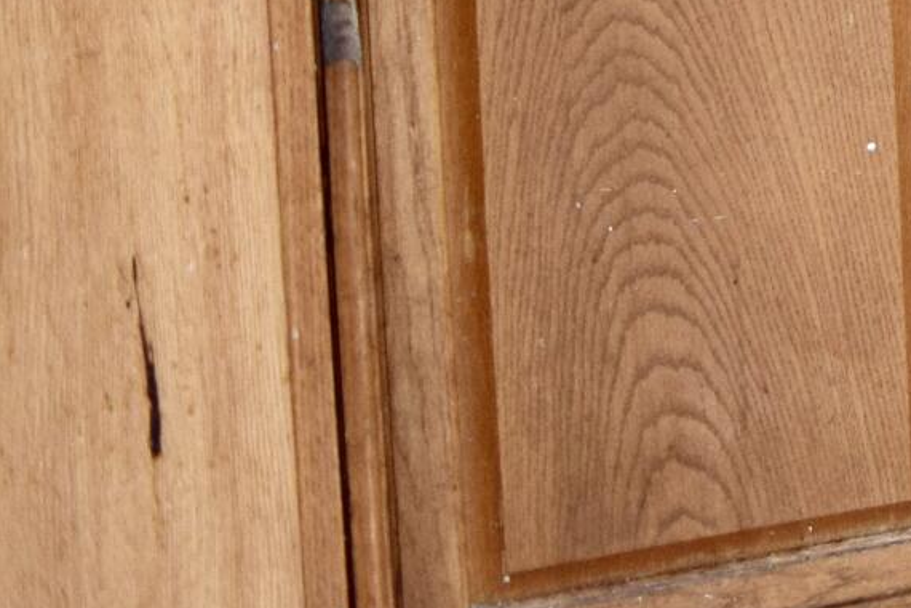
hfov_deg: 11.2
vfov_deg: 8.7
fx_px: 3593
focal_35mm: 142
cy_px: -926
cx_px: 2396
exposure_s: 1/80
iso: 400
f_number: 4.5
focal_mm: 18
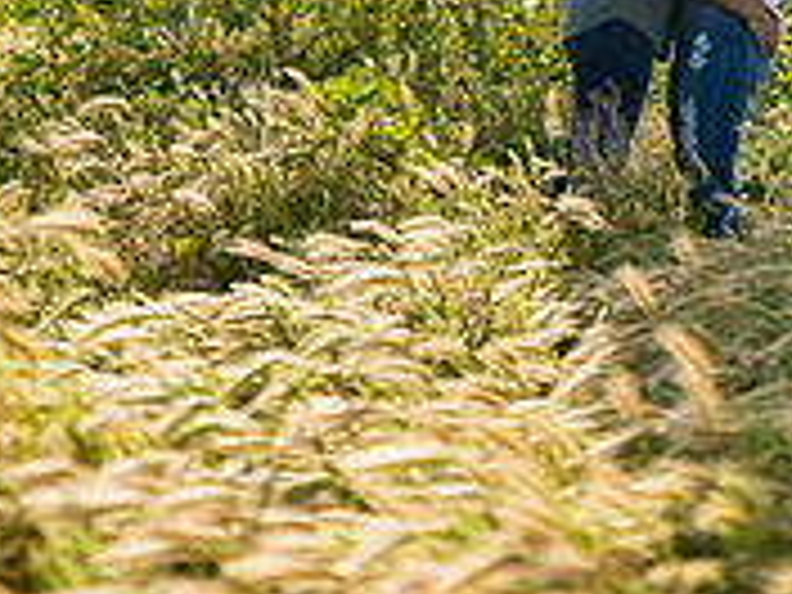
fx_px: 1739
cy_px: -34
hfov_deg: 24.8
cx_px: 734
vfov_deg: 18.7
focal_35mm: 76
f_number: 1.4
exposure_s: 1/8000
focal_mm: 24
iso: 100
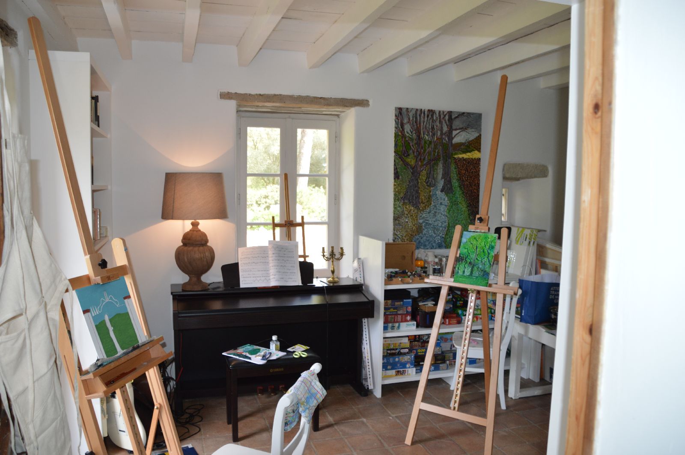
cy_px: 228
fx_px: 513
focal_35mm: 27
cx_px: 342
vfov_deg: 47.9
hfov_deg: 67.4
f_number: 4
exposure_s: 1/125
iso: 320
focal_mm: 18
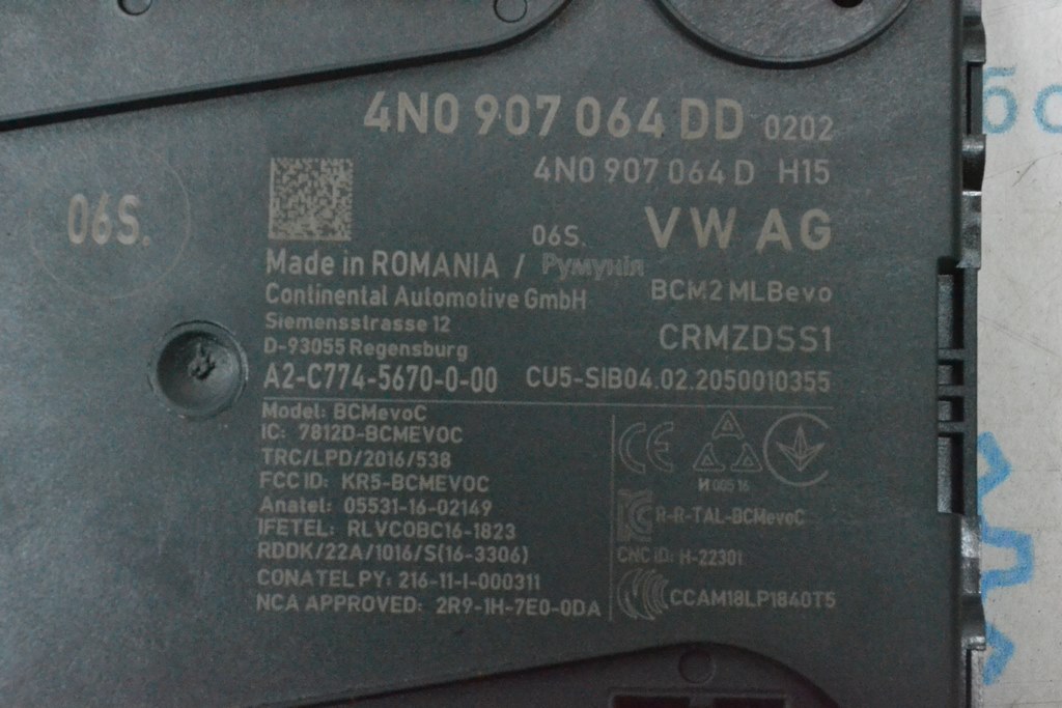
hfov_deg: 24.6
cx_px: 531
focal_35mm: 82
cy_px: 354
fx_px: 2434
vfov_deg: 16.6
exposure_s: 1/125
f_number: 10
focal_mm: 55
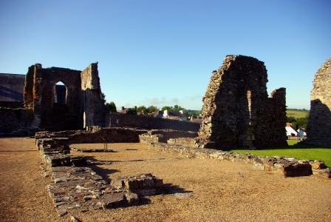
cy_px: 111
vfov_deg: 48.1
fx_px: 249
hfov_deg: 67.3
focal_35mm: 27
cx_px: 166
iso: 140
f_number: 6.7
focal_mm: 18
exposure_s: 1/350
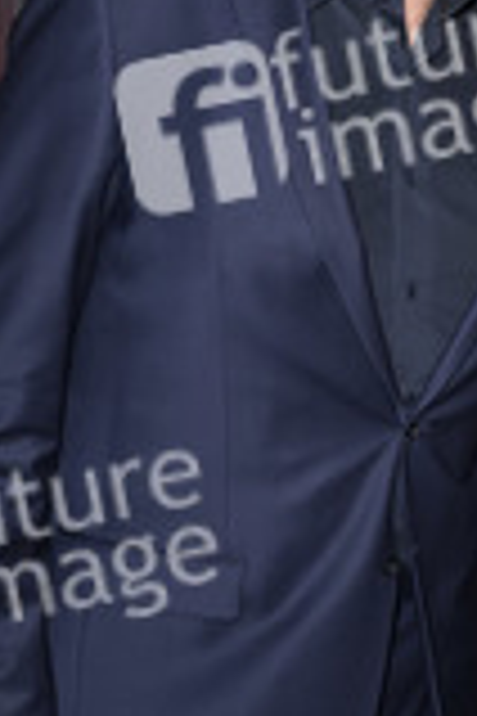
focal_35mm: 88
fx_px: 1749
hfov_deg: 15.3
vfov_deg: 23.1
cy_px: 333
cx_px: 477
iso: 1000
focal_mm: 35
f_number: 7.1
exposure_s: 1/250
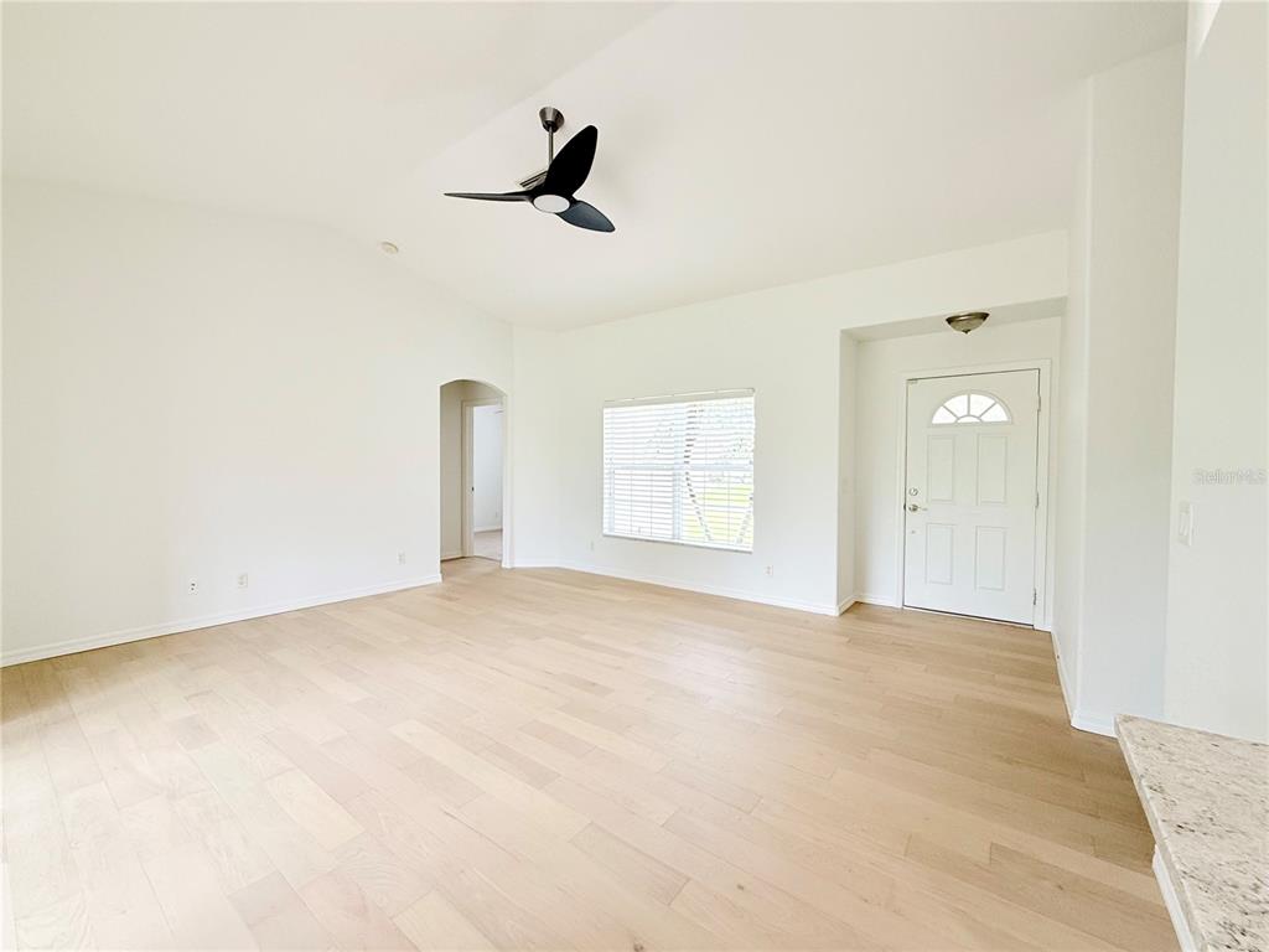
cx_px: 634
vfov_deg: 85.7
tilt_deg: -1.5
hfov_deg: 102.1
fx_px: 513
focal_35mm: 14
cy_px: 476
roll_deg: -0.5
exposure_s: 1/120
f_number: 2.2
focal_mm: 2.22
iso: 100
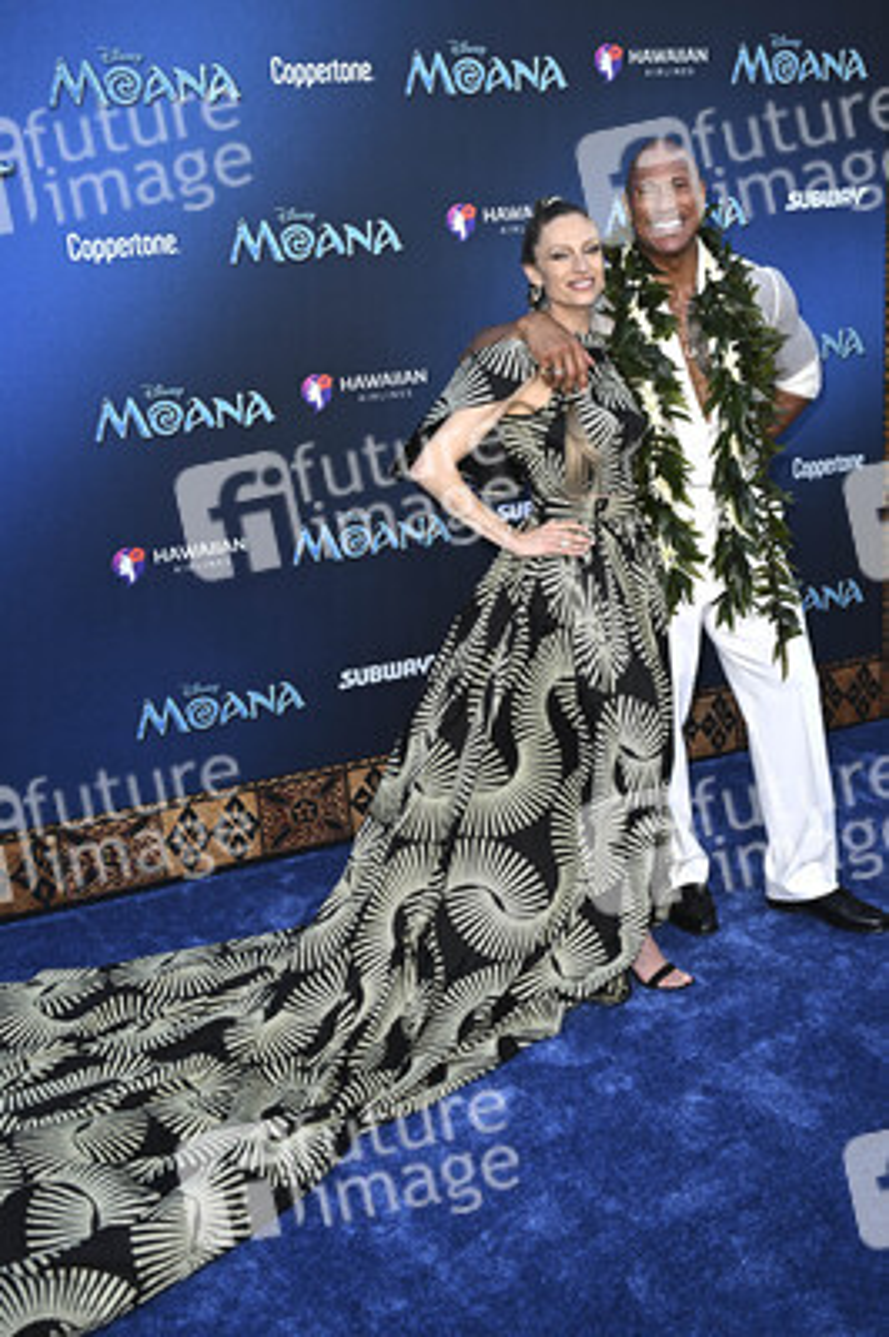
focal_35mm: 36
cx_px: 444
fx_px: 1336
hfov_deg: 36.8
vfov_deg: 53.2
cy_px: 668
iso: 1000
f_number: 6.3
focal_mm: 36
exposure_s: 1/250
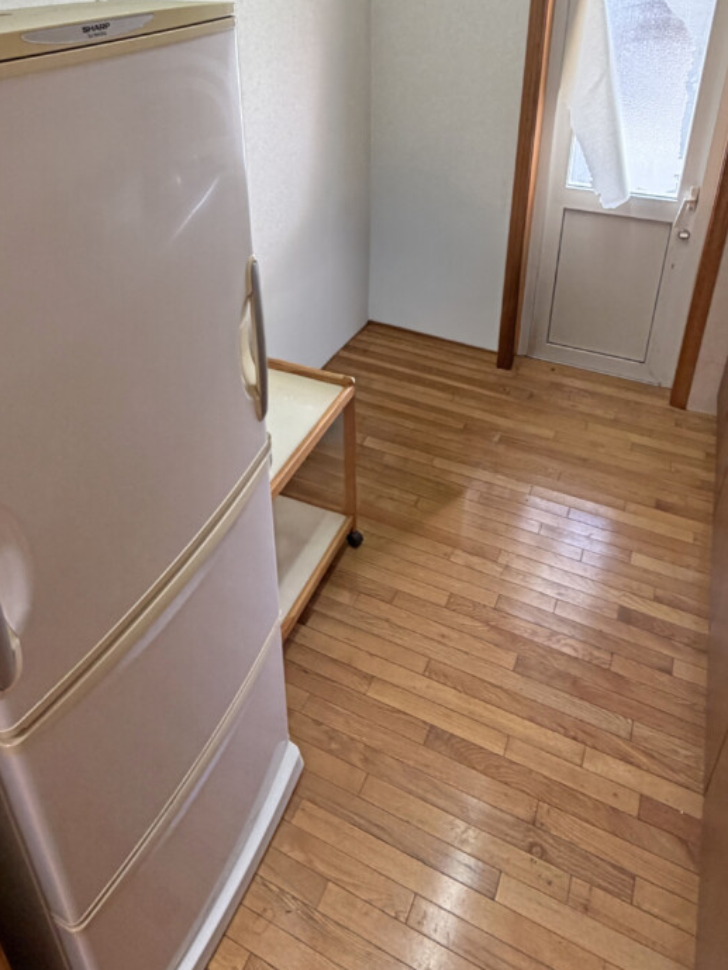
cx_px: 345
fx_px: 729
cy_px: 287
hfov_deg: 53.1
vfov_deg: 64.6
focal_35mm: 26
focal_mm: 2.22
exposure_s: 1/60
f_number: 2.2
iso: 250
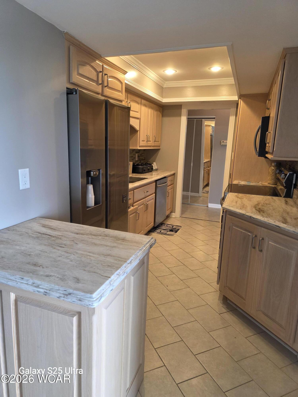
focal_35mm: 23
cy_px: 198
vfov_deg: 73.9
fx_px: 264
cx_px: 149
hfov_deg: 58.9
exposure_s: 1/120
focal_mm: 6.3
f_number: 1.7
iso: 250
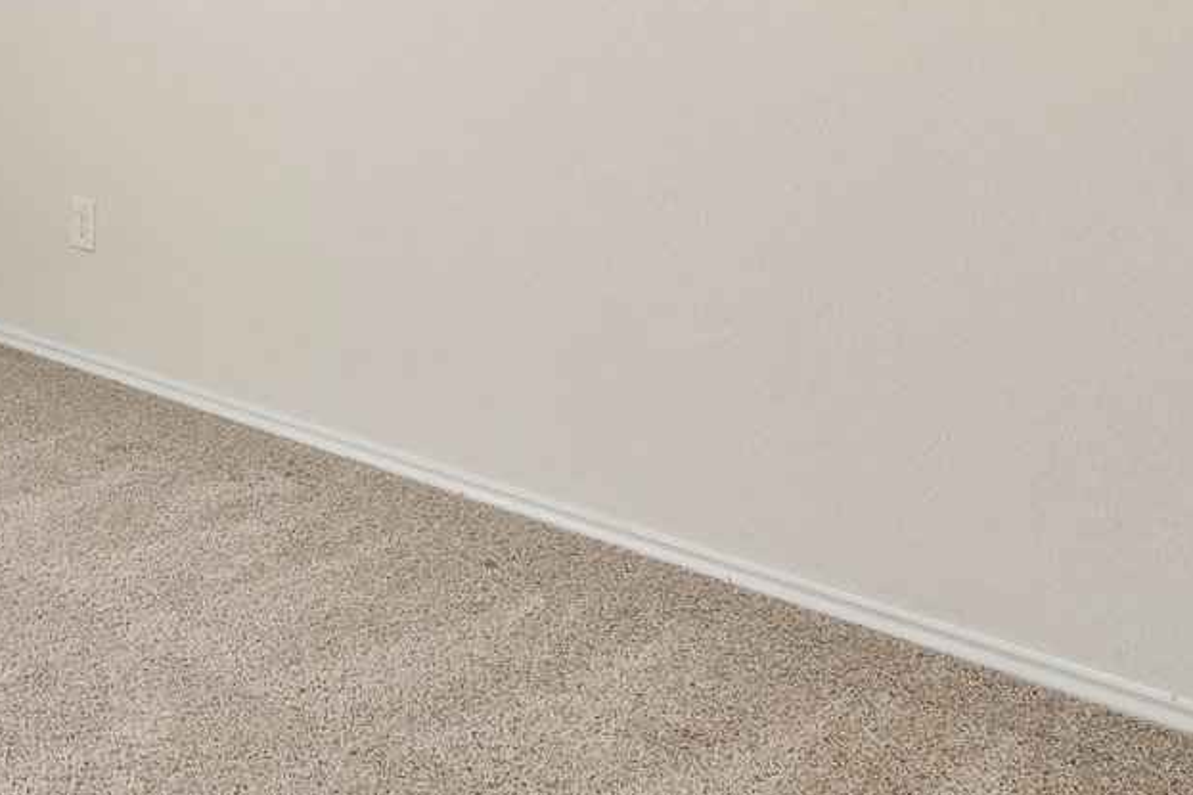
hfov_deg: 38.5
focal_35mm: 46
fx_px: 1524
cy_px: -122
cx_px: 34
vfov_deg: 26.5
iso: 400
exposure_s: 1/25
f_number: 8
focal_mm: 14
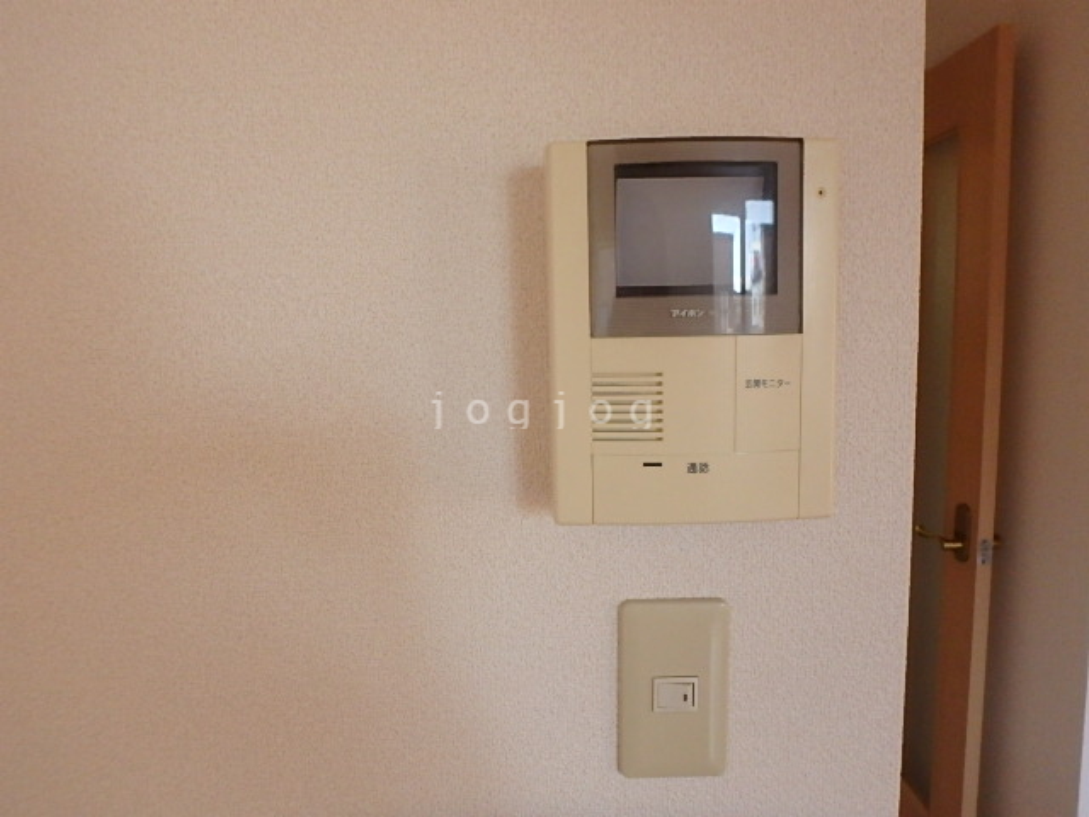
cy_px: 408
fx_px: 661
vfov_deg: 63.4
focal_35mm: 21
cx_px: 544
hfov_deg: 79.0
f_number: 3.5
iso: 500
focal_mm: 3.7
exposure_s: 1/125
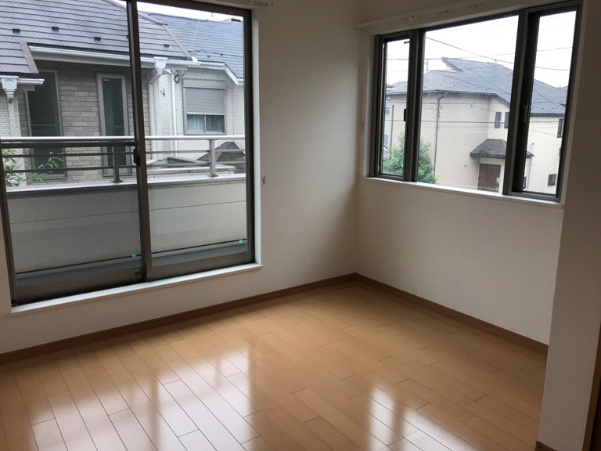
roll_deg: -0.8
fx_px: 486
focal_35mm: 28
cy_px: 226
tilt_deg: -11.2
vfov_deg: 49.7
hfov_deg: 63.4
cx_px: 300
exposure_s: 1/99
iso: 25
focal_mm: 3.99
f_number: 1.8
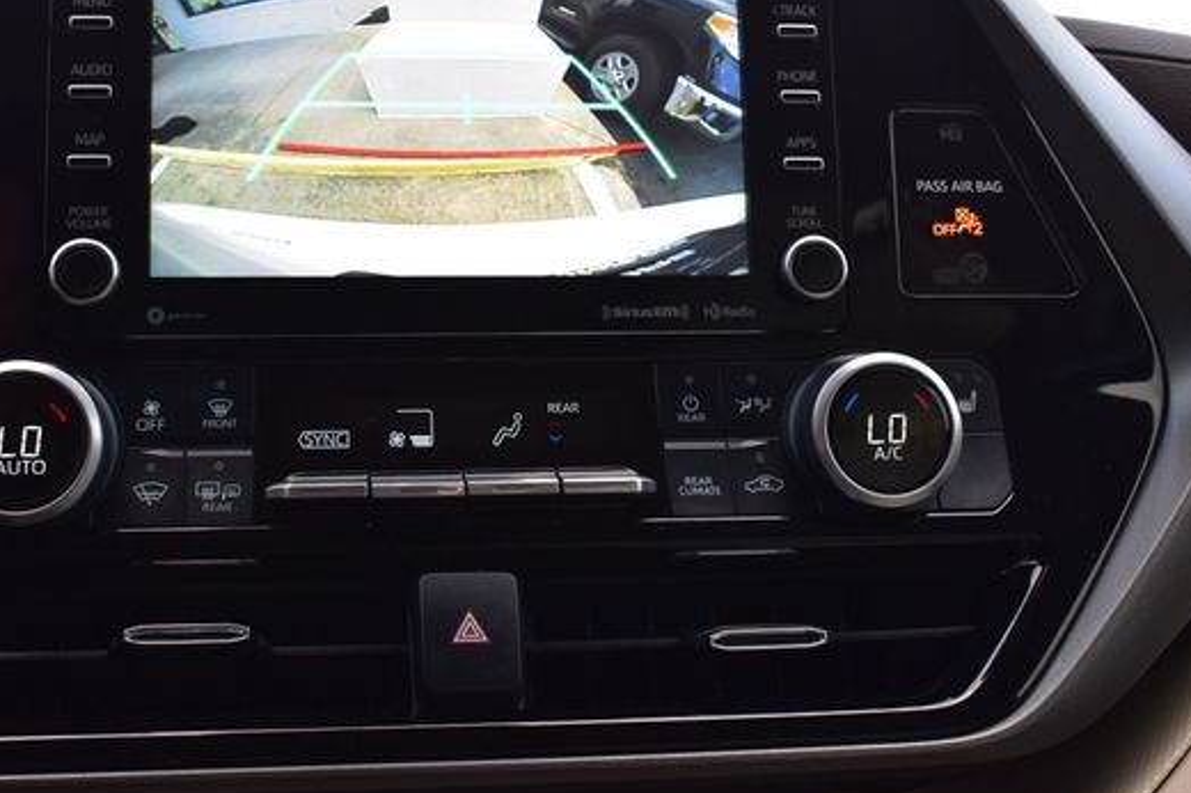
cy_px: 323
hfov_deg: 41.0
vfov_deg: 28.0
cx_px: 511
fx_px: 1587
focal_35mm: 48
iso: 400
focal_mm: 26
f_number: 6.3
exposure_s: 1/20
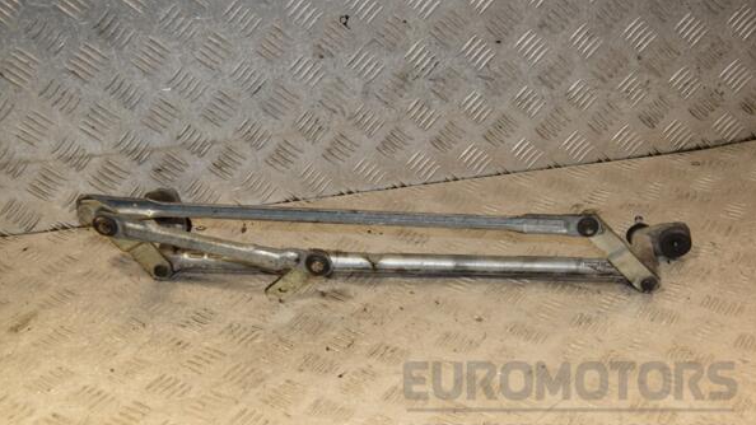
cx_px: 379
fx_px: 1082
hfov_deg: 38.5
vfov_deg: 22.2
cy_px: 211
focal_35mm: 54
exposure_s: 1/200
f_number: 6.3
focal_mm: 34
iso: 800
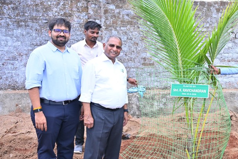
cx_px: 202
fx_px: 271
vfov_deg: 32.7
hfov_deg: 44.3
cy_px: 79
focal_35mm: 41
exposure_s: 1/200
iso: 320
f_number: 8
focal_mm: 24
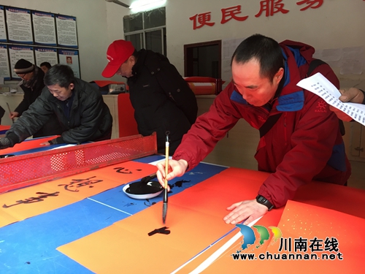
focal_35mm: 29
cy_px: 137
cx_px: 182
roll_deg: +2.2
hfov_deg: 61.7
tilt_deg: -10.7
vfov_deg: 48.2
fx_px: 306
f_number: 2.2
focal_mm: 4.15
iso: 100
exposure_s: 1/33
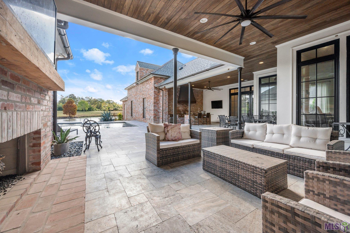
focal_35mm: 14
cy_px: 116
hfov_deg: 104.3
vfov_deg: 81.1
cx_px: 175
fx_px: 136
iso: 800
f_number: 8
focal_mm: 14
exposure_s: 1/400
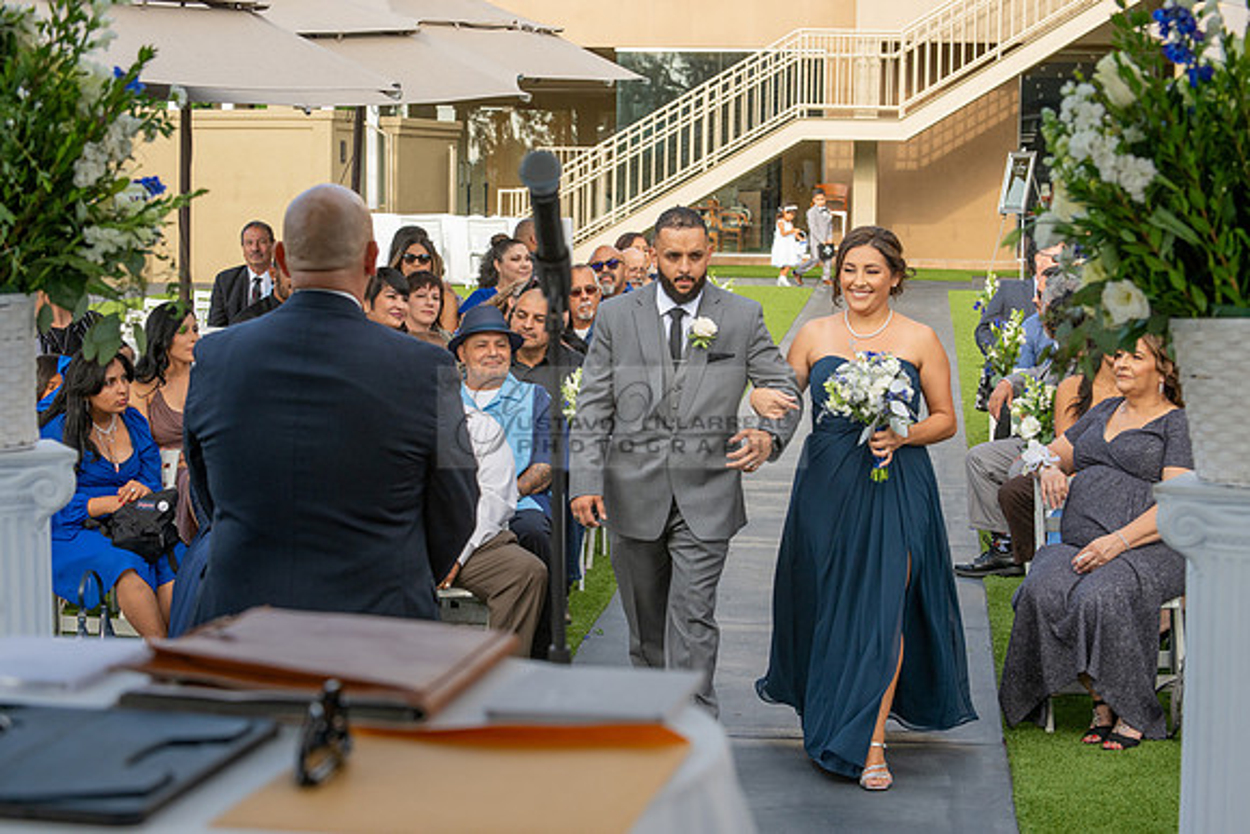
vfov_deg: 19.5
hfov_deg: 28.8
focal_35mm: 70
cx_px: 625
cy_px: 417
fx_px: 2431
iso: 400
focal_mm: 70
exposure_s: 1/400
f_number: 6.3
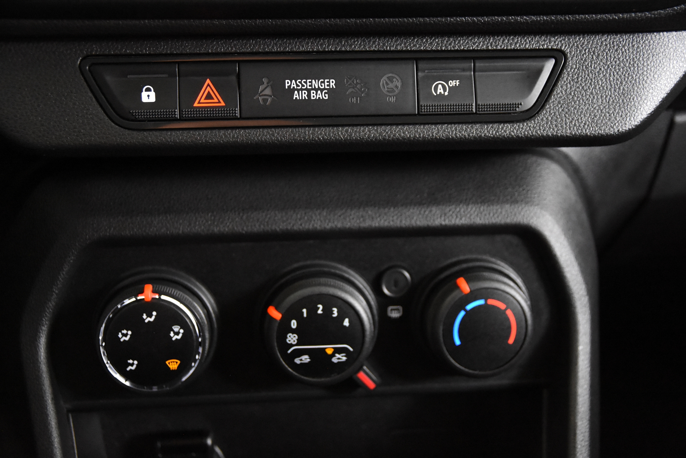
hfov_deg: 42.3
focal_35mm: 46
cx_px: 343
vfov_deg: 28.9
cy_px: 229
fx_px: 886
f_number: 3.3
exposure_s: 1/50
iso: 7200
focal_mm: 31
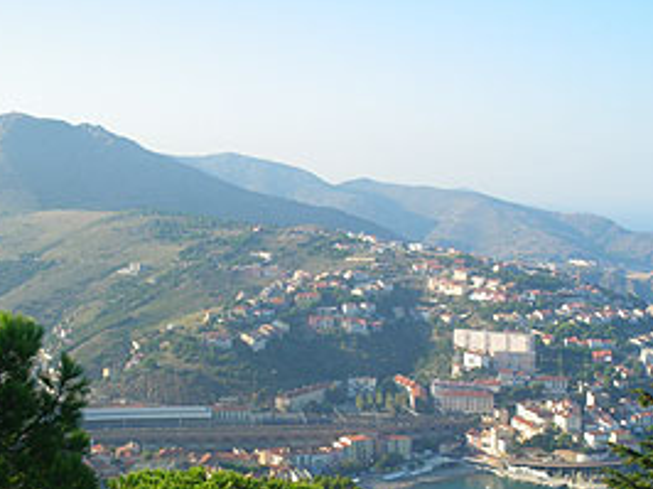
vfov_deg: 23.7
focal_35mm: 61
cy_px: 371
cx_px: 398
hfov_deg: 31.6
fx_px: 1150
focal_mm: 6.3
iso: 64
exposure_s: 1/125
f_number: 5.4
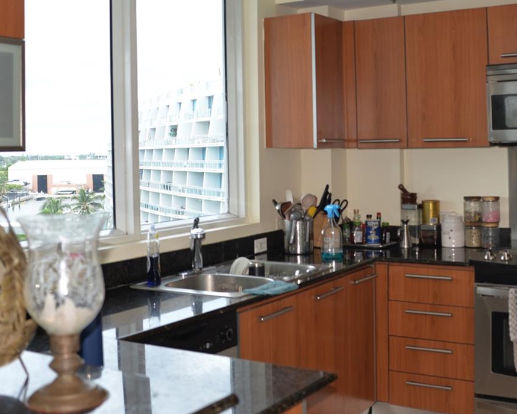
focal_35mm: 49
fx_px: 750
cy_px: 146
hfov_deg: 38.0
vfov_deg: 30.7
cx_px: 273
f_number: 3.5
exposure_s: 1/200
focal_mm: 28
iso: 180
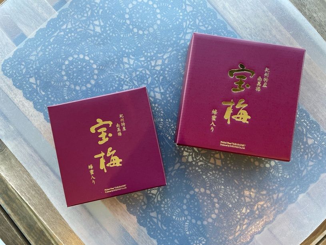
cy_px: 122
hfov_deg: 67.3
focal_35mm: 26
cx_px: 163
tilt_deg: -88.7
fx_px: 245
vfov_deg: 53.1
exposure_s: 1/121
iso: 80
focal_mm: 4.2
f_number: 1.6
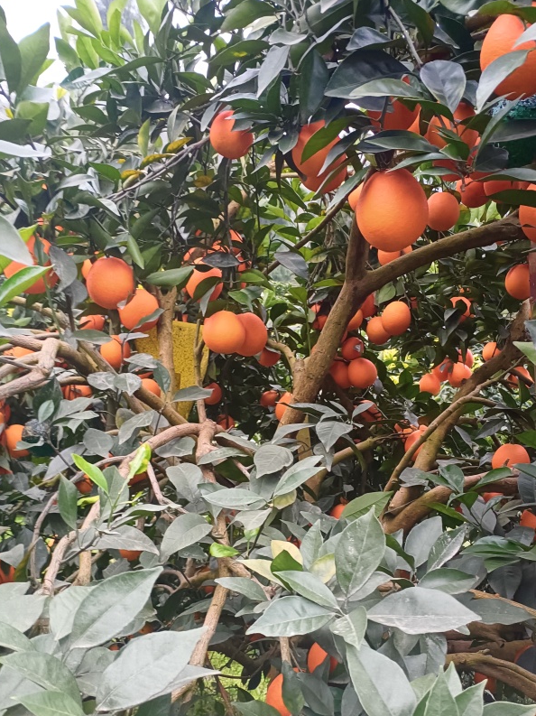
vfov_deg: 52.1
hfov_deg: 40.6
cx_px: 291
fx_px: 723
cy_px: 446
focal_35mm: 35
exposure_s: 1/100
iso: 1603
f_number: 1.8
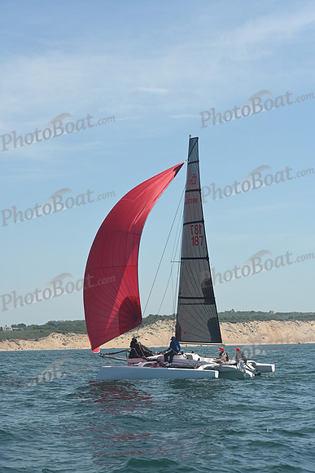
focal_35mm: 100
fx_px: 1312
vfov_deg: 20.4
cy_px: 236
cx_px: 158
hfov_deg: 13.7
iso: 320
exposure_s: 1/1000
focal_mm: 100
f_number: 8
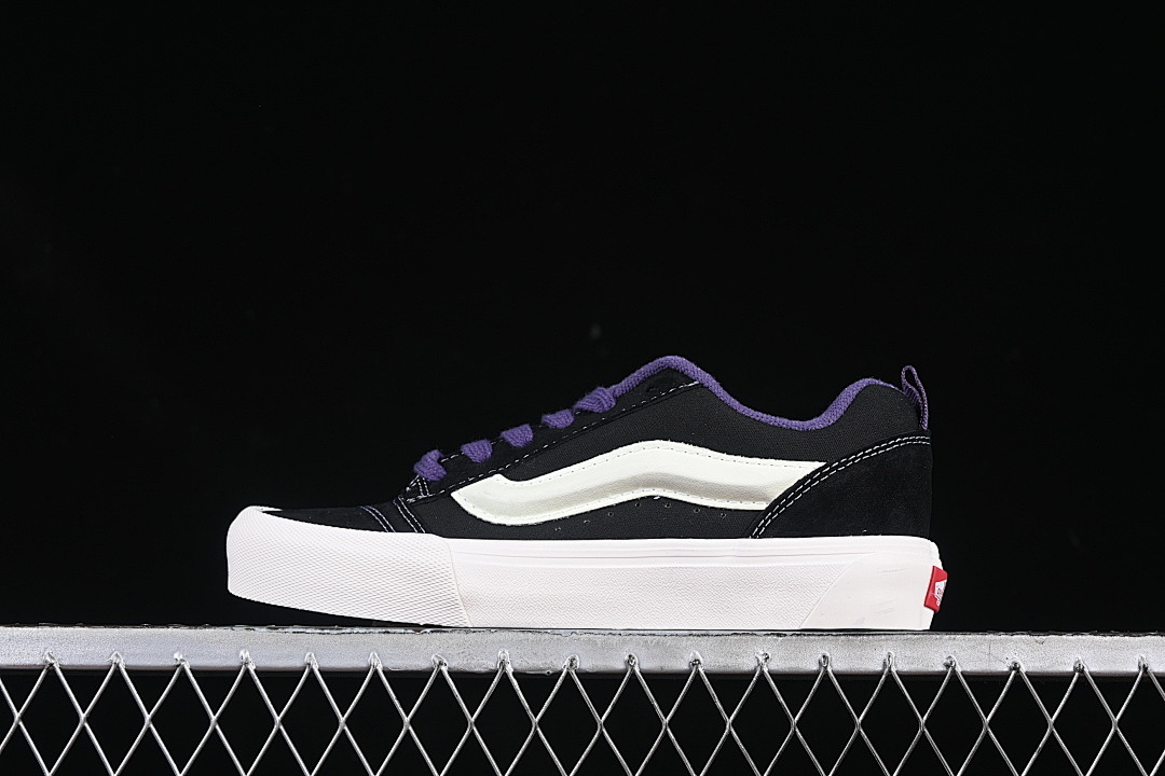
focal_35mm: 75
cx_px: 582
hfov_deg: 27.0
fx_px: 2427
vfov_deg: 18.2
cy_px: 388
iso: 160
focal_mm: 50
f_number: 6.3
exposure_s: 1/60
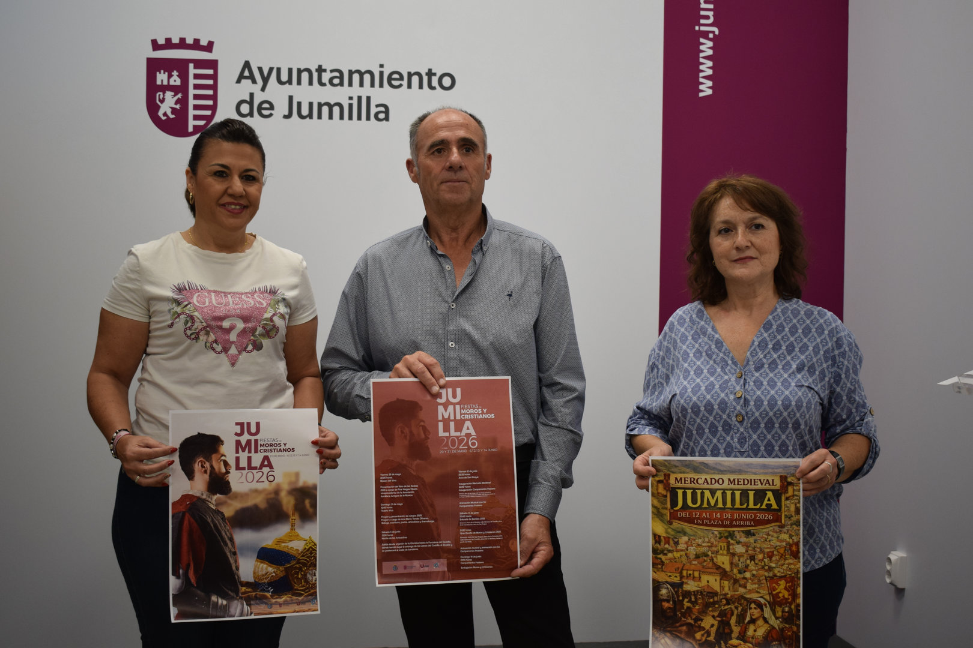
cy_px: 324
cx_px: 486
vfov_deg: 29.9
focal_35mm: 45
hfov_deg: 43.6
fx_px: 1216
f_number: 4.2
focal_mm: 30
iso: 640
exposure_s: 1/60
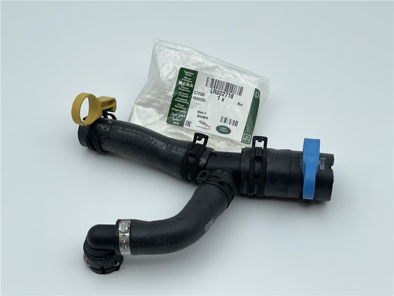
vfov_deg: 22.9
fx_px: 728
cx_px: 197
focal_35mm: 64
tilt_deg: -50.1
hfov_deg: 30.3
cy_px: 148
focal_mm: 7.5
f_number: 2.2
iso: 20
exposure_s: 1/124
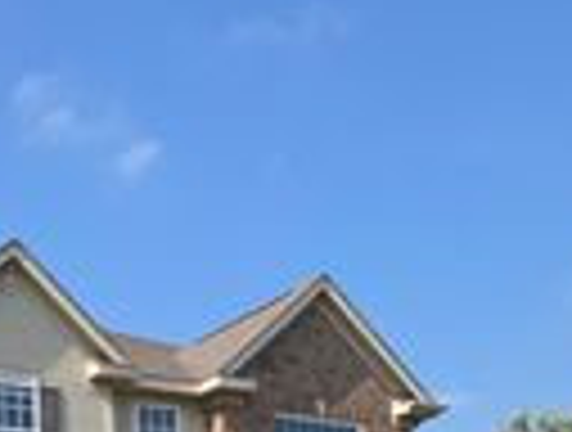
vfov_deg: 24.1
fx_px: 845
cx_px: -113
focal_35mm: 51
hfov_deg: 31.4
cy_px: 601
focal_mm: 2.2
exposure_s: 1/848
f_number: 1.9
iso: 20
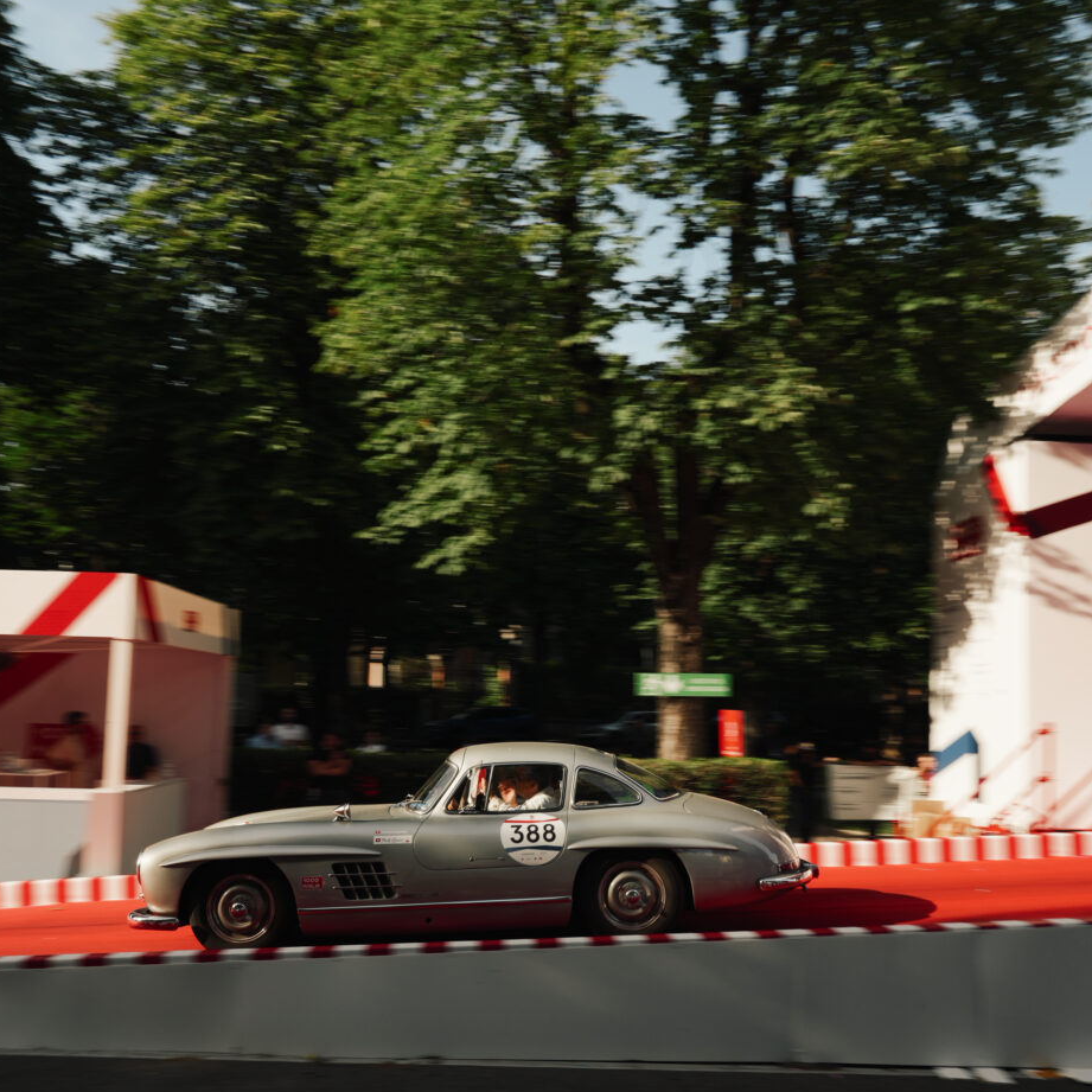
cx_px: 546
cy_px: 630
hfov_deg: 52.5
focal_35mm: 31
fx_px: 1106
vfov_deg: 52.3
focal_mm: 24
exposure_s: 1/40
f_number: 11
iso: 100
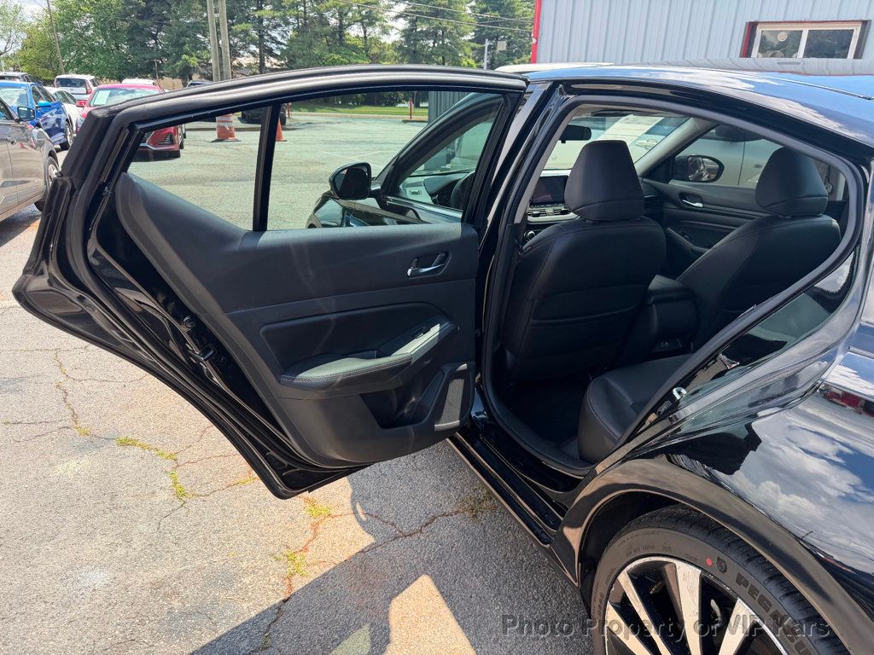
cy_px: 328
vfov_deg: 56.8
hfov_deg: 71.6
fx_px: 606
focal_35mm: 24
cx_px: 437
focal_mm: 6.76
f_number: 1.78
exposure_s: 1/1046
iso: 80
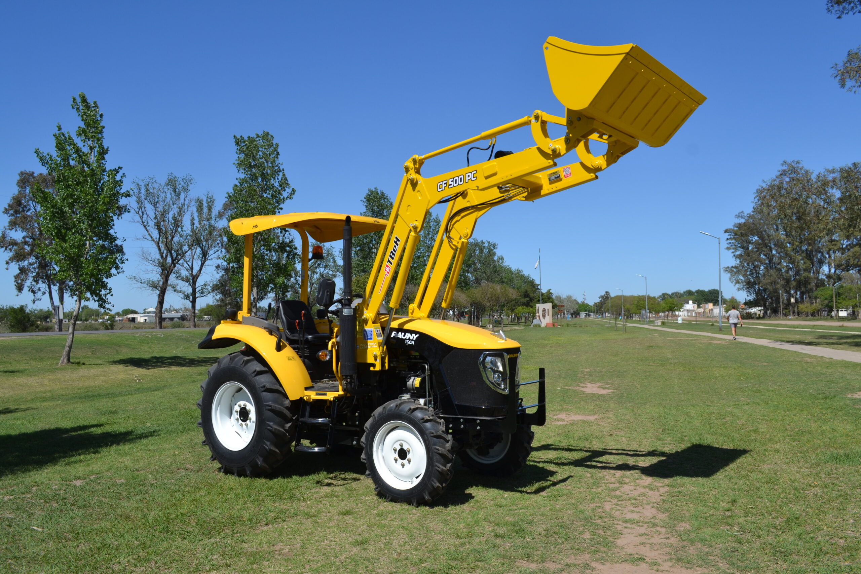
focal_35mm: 30
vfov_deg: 43.6
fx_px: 717
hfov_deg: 61.9
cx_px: 430
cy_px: 287
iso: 100
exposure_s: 1/320
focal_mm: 20
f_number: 9
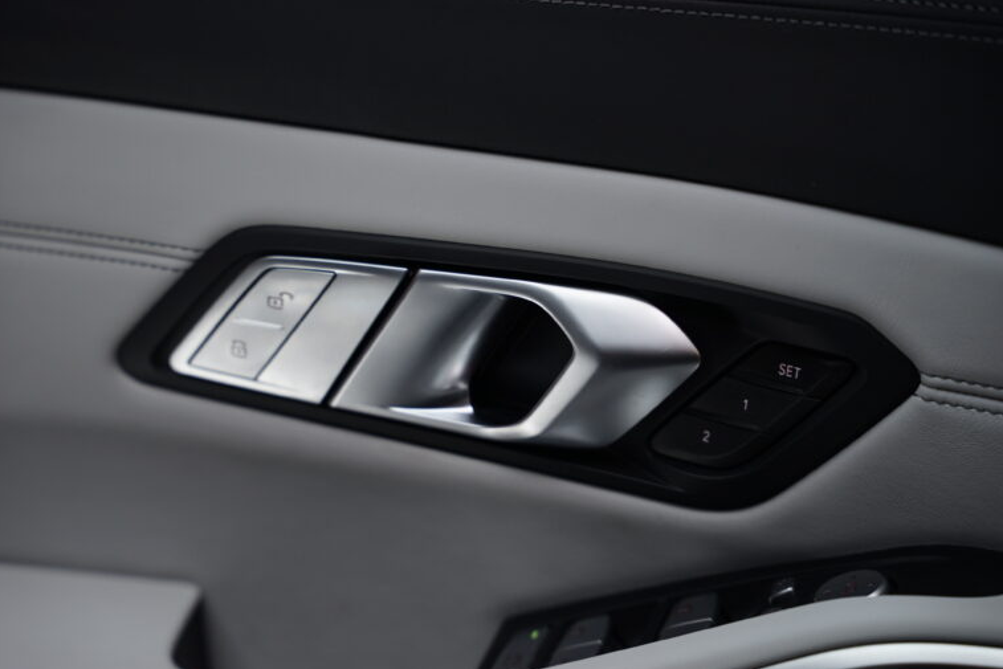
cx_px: 496
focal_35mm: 71
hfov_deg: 28.4
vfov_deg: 19.2
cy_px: 338
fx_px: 1978
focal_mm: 70
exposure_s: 1/80
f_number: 2.8
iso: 500
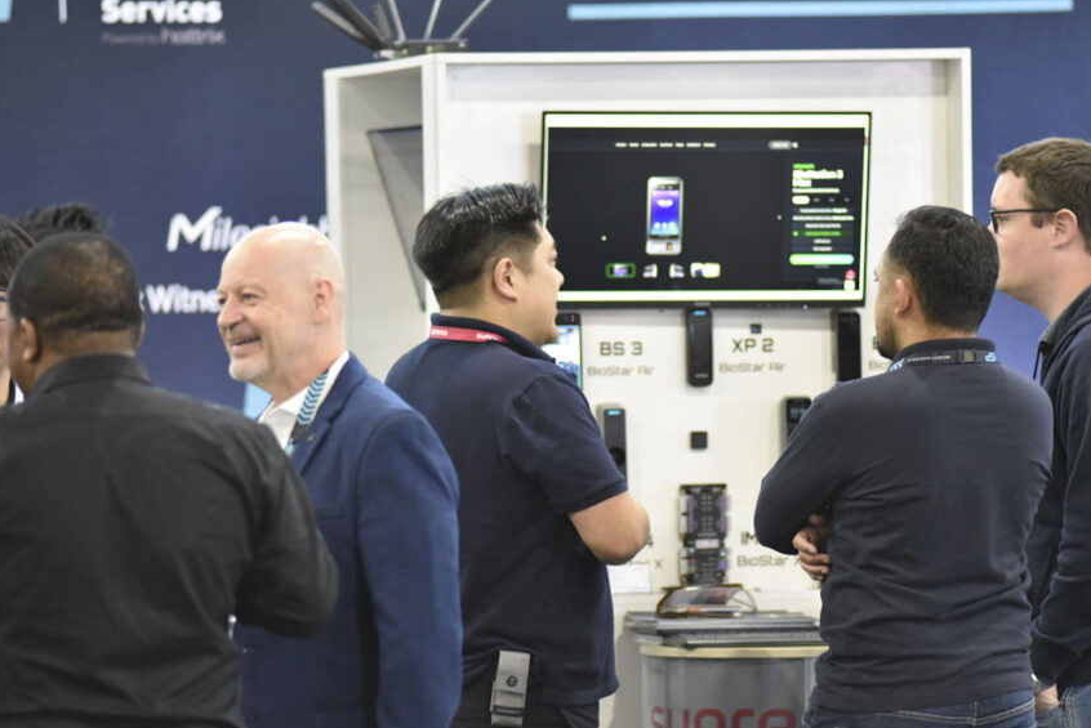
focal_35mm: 218
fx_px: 6610
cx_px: 656
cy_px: 405
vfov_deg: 6.3
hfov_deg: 9.4
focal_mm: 180
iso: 6400
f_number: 2.8
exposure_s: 1/500
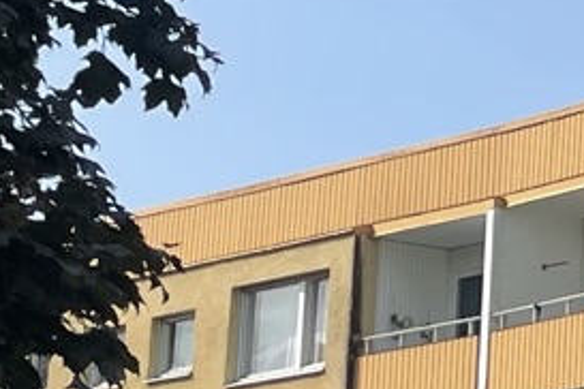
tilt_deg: +12.4
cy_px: 190
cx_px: 1572
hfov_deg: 8.8
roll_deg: +1.7
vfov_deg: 6.8
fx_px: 3293
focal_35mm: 203
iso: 32
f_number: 1.6
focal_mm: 4.2
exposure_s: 1/4651
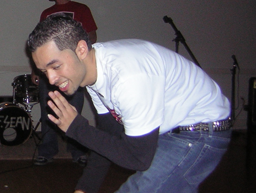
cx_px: 27
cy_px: 73
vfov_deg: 21.9
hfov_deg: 27.9
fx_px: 496
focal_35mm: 67
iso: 102
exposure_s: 1/60.1
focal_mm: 4.7
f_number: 2.6
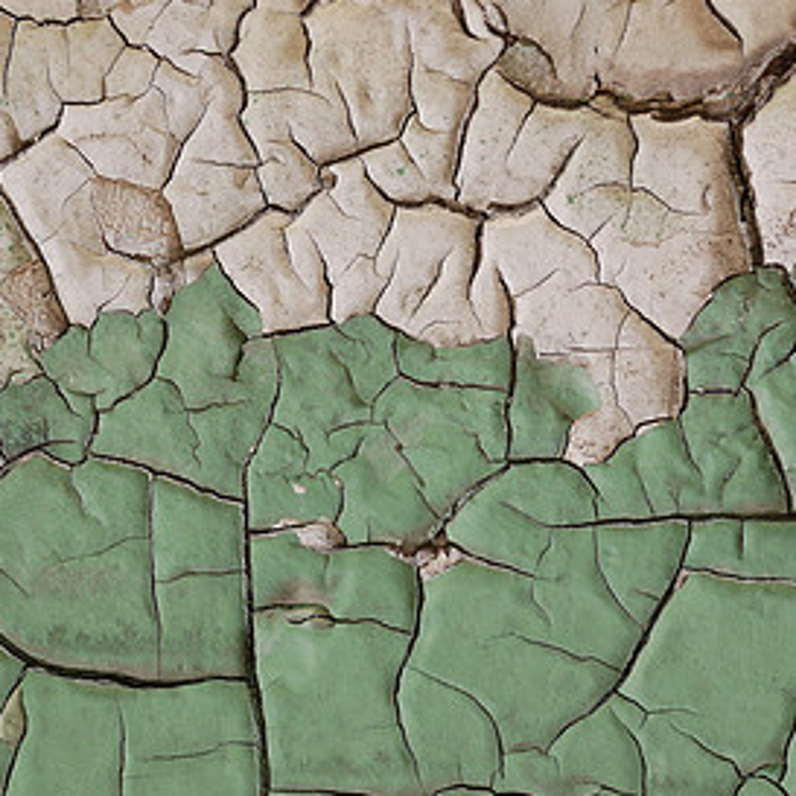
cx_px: 271
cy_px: 278
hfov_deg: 23.0
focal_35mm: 75
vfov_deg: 23.0
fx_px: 1951
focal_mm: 20
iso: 100
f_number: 5
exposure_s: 1/80
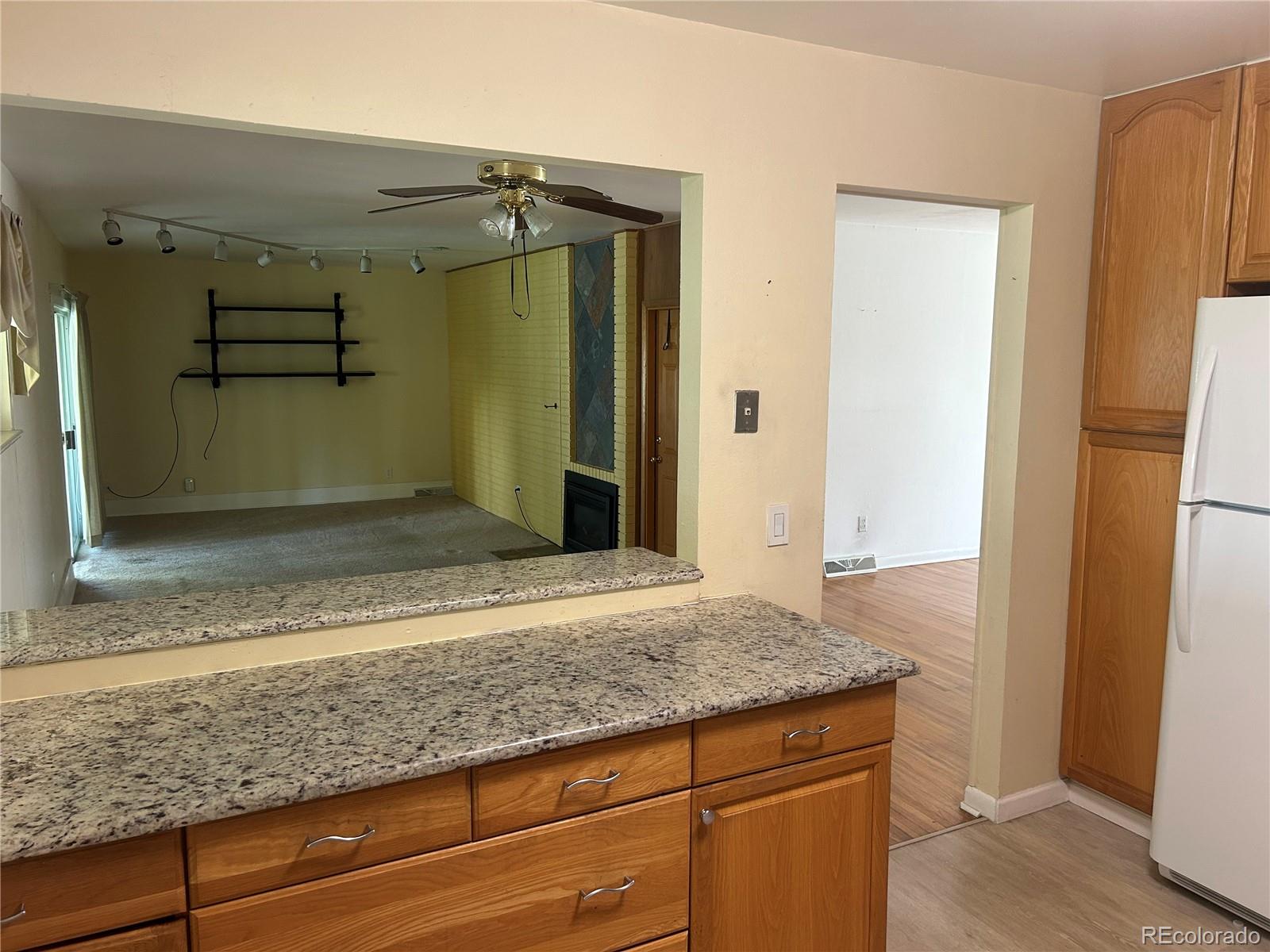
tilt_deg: -7.5
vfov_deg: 53.1
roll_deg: +0.7
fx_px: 954
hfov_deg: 67.3
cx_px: 635
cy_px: 476
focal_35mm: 26
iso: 125
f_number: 1.5
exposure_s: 1/62
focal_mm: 5.7
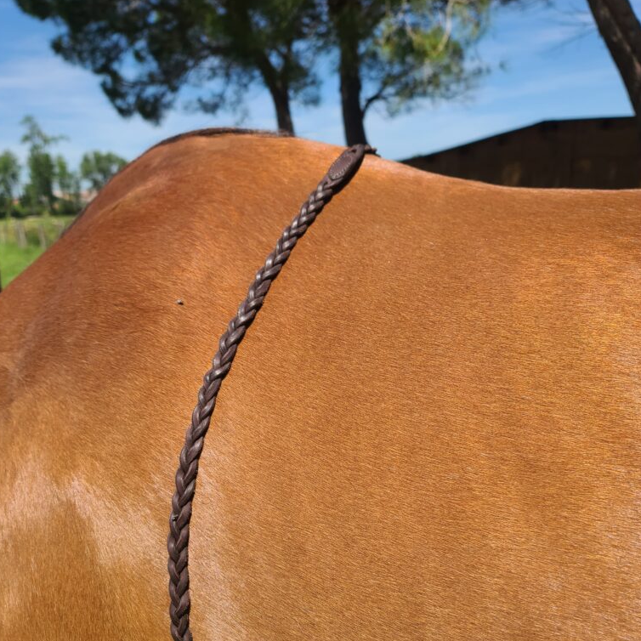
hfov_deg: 54.0
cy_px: 416
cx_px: 317
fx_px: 629
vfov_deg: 53.2
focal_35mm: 30
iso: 16
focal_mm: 7
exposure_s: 1/838
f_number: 1.8
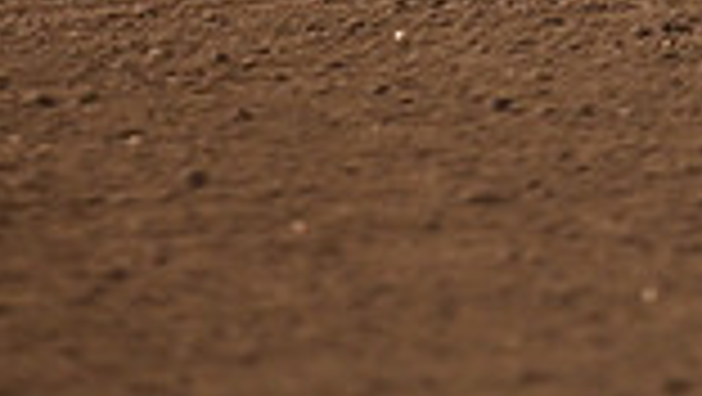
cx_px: 932
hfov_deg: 2.8
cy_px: -407
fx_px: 14473
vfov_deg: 1.6
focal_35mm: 777
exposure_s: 1/250
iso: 1000
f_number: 3.2
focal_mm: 200
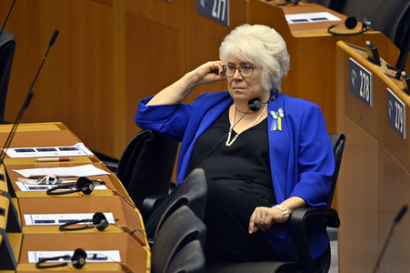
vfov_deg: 2.3
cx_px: 205
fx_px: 6828
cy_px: 136
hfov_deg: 3.4
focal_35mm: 600
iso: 4000
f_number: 6.3
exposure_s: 1/500
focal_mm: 600
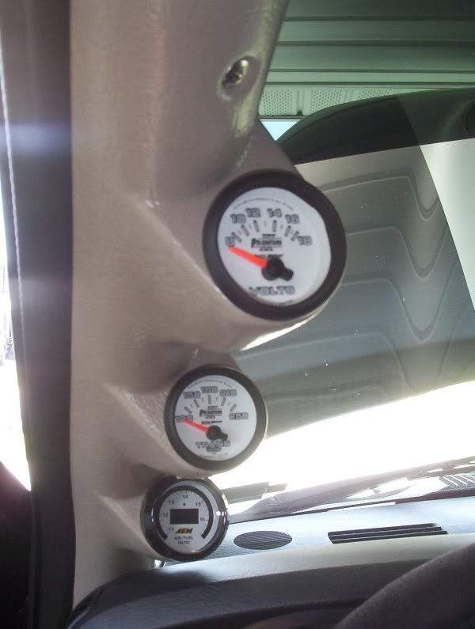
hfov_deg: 37.0
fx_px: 711
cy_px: 314
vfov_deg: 47.8
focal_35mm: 39
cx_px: 238
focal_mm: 6
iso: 140
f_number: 4.5
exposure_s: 1/30
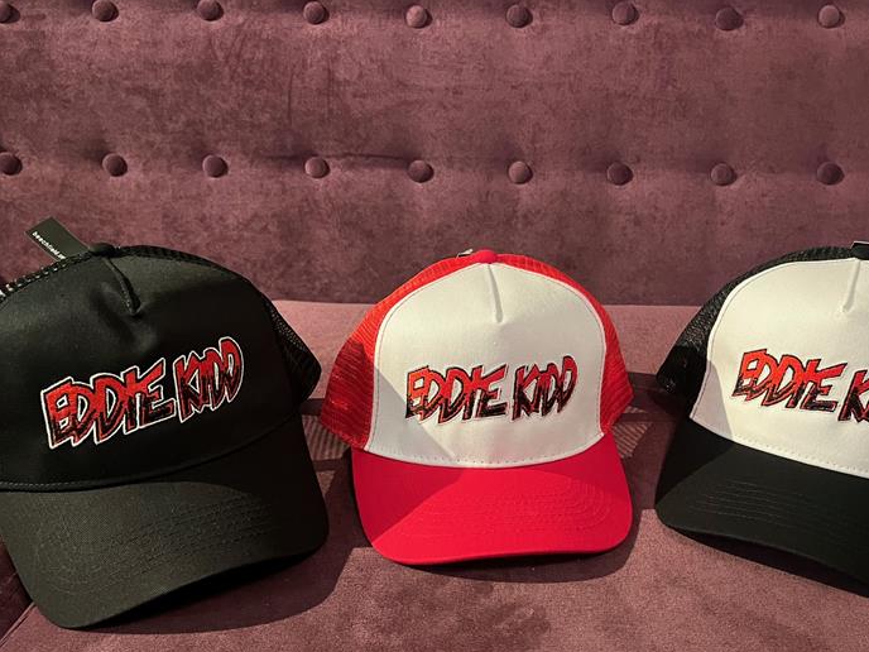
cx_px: 486
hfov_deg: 53.8
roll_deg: -0.8
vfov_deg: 41.6
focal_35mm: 34
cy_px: 395
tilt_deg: -26.5
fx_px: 854
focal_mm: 5.1
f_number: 1.6
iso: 500
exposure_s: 1/33
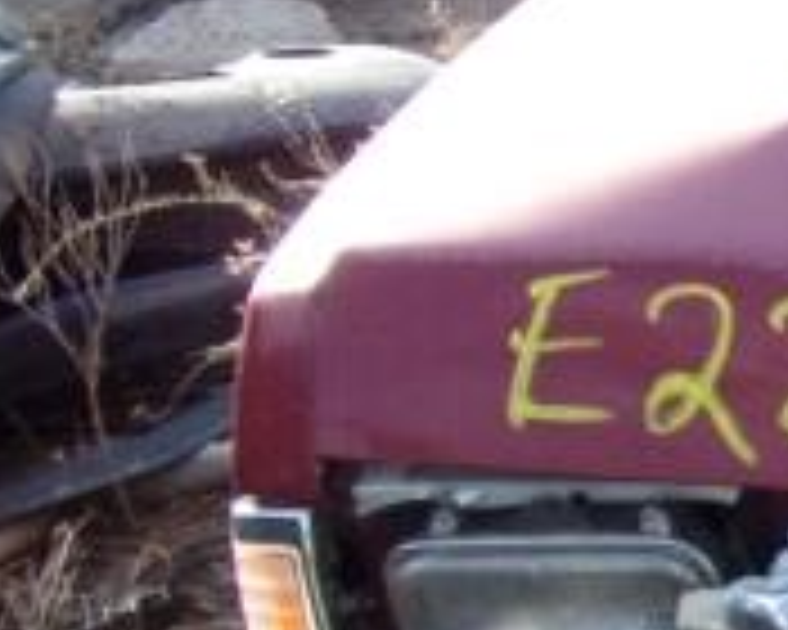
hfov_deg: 13.9
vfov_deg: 14.4
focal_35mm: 107
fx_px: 2495
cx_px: 1756
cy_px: 328
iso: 80
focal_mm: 4.3
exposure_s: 1/240
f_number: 3.3
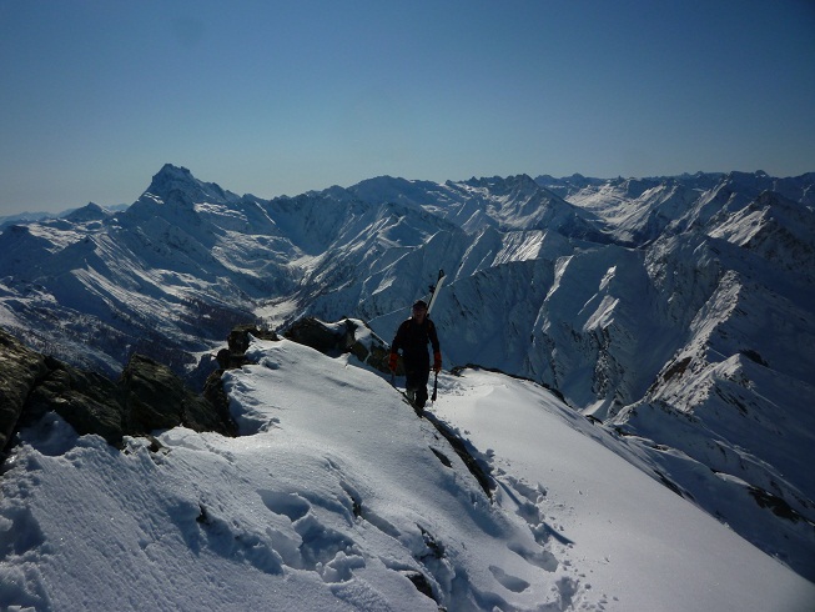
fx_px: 683
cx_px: 408
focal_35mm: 29
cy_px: 306
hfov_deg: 61.7
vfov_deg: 48.2
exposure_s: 1/800
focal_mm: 5.2
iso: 80
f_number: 8
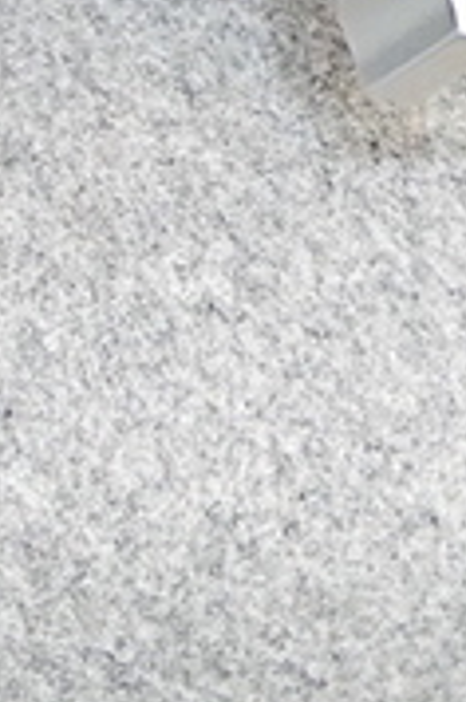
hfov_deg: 5.8
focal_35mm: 208
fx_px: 4054
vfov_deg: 9.5
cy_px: -469
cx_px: -1220
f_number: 3.7
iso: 200
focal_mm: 6.7
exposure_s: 1/30
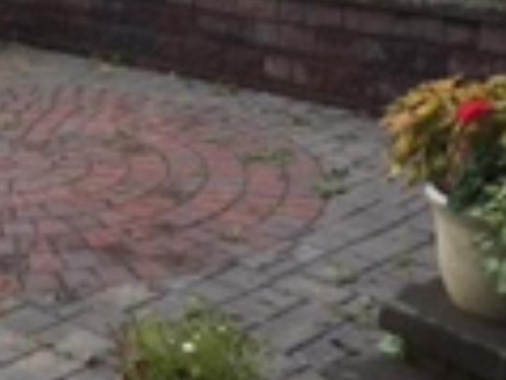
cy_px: 42
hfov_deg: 24.2
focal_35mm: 78
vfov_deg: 18.6
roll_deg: -1.1
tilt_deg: -11.8
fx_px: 1141
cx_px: 43
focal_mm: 4.15
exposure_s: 1/316
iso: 32
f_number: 2.2
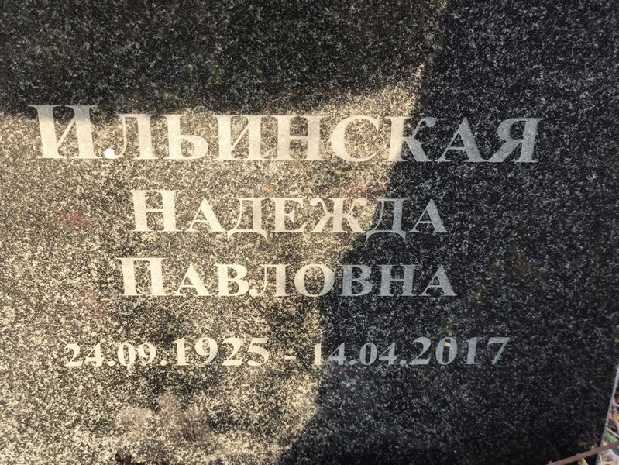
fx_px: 894
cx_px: 310
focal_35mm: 50
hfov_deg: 38.2
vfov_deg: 29.1
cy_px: 232
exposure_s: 1/122
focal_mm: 4.71
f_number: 1.7
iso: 50
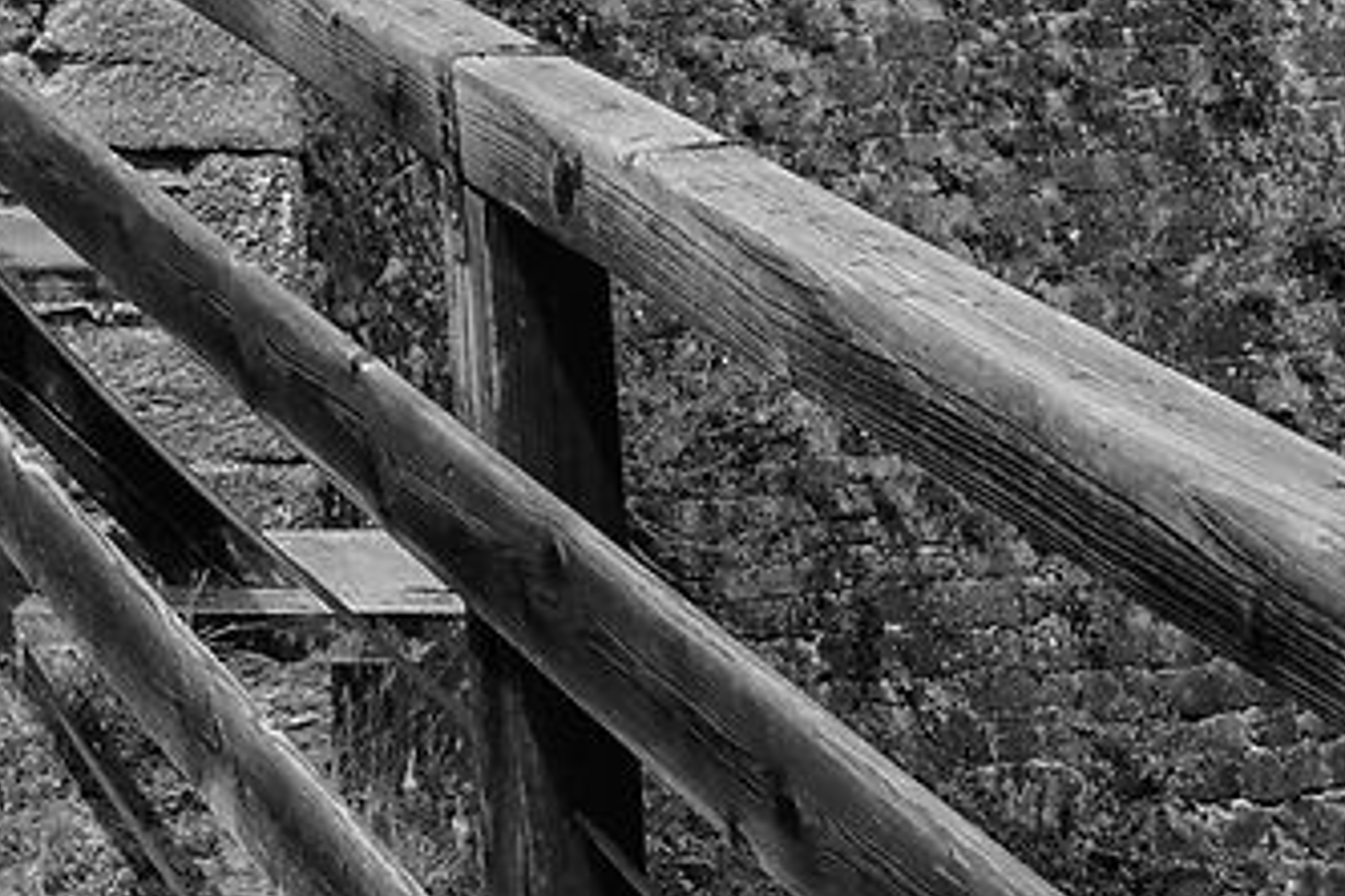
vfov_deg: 11.0
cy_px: -1388
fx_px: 3773
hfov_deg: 16.4
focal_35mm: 101
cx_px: -1187
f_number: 5.6
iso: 125
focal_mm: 14
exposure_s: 1/1000
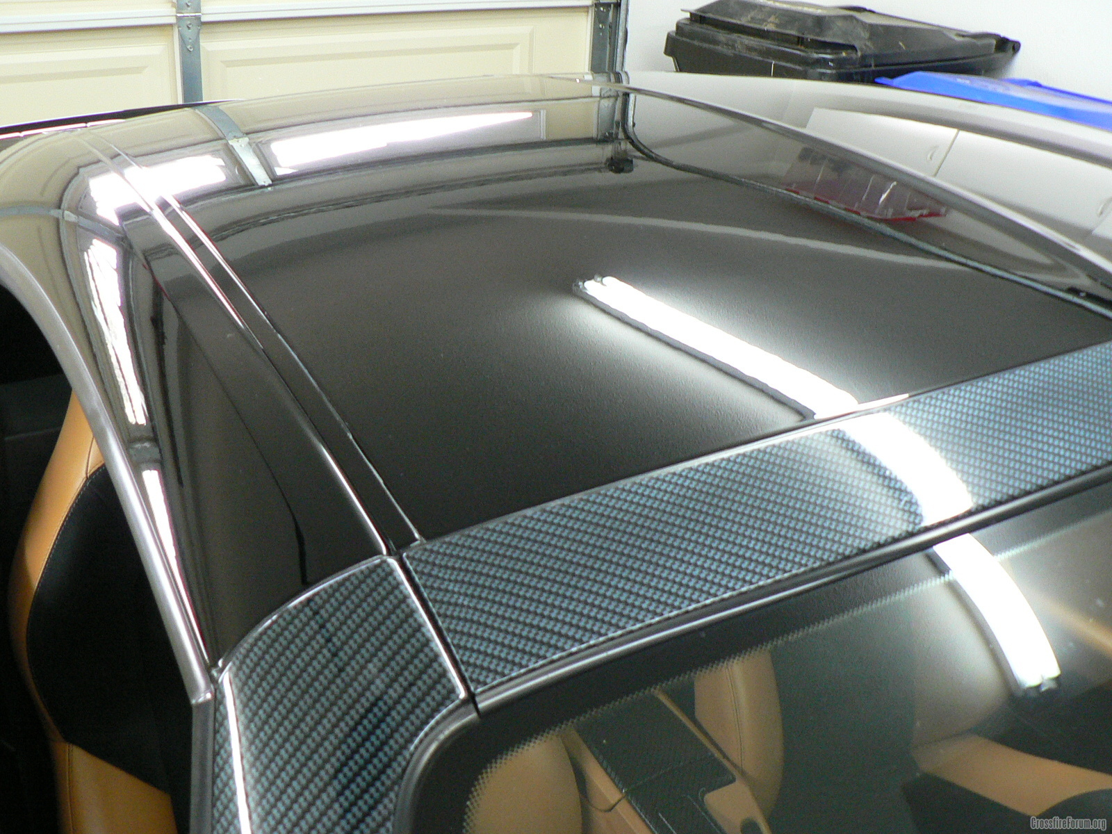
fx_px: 1156
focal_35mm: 36
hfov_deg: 51.4
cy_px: 417
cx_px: 556
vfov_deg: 39.7
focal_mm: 6
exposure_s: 1/13
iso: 200
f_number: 2.8
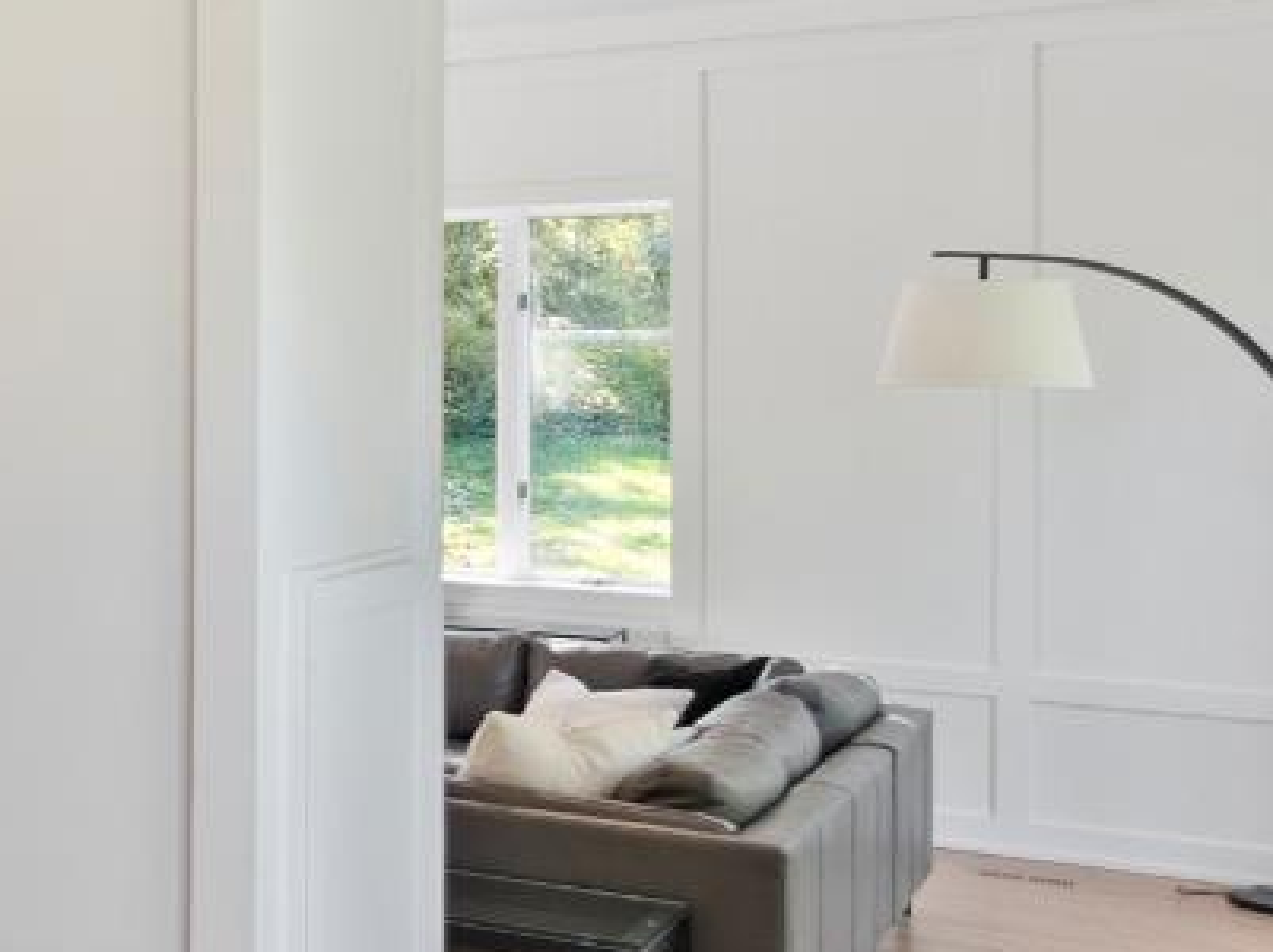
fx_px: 1984
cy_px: 333
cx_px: -908
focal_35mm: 54
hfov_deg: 23.1
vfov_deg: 26.9
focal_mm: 10
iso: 400
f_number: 4.5
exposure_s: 1/8
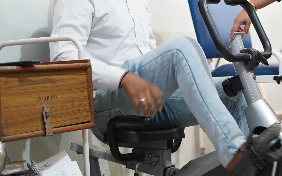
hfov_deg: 19.5
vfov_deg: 12.3
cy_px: 21
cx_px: 223
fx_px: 815
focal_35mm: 106
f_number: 1.8
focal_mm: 50
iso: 2000
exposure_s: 1/60
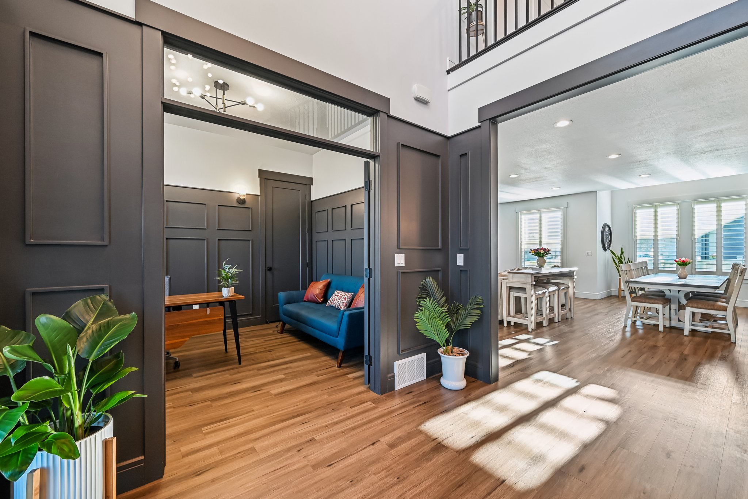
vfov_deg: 81.3
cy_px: 250
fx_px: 291
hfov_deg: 104.2
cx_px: 374
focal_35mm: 14
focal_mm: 14
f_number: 8
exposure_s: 1/6
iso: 200
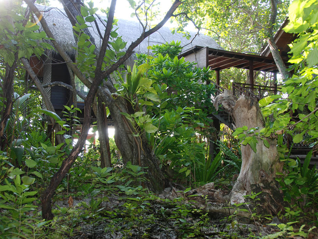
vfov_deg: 39.7
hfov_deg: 51.3
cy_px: 120
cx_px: 165
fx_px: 331
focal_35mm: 36
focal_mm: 22
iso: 200
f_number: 3.8
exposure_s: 1/100
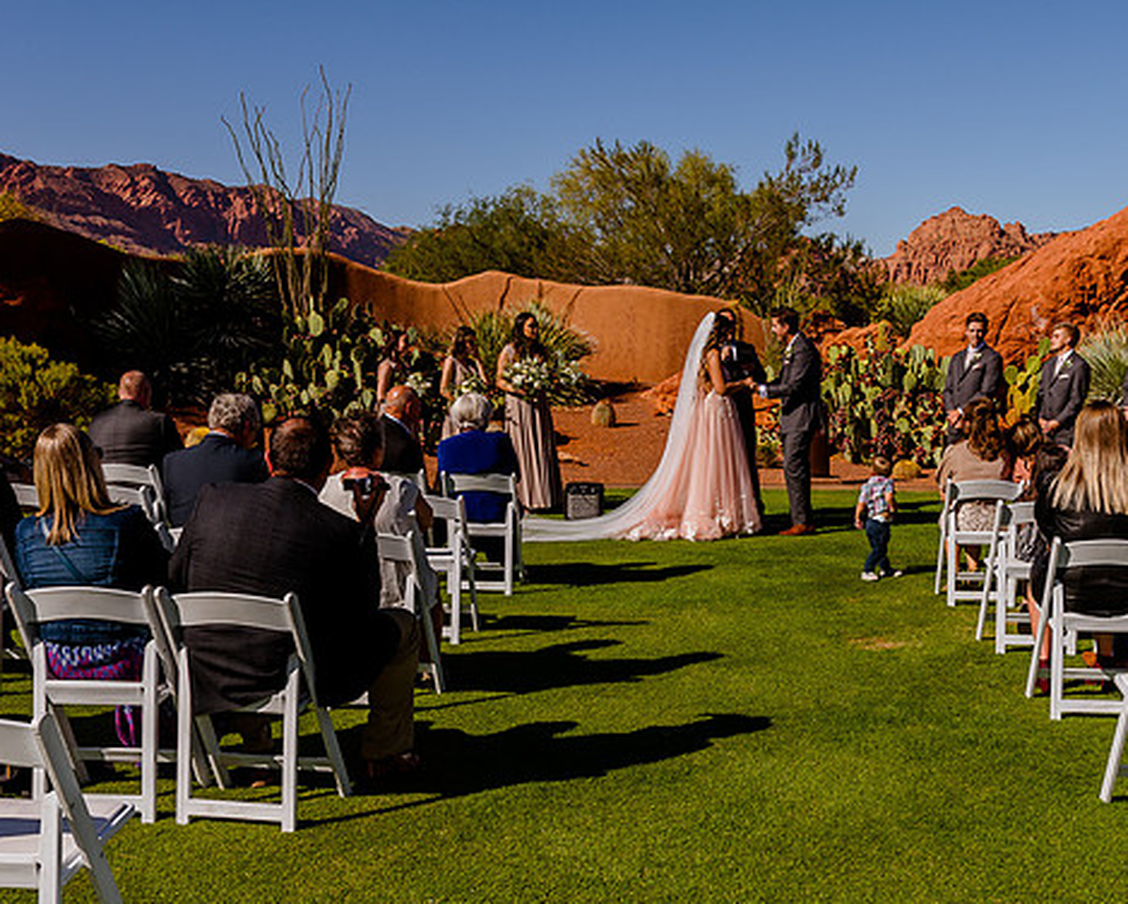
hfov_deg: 43.6
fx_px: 1403
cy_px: 525
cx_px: 666
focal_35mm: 42
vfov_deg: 35.6
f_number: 10
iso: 125
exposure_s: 1/320
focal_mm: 24
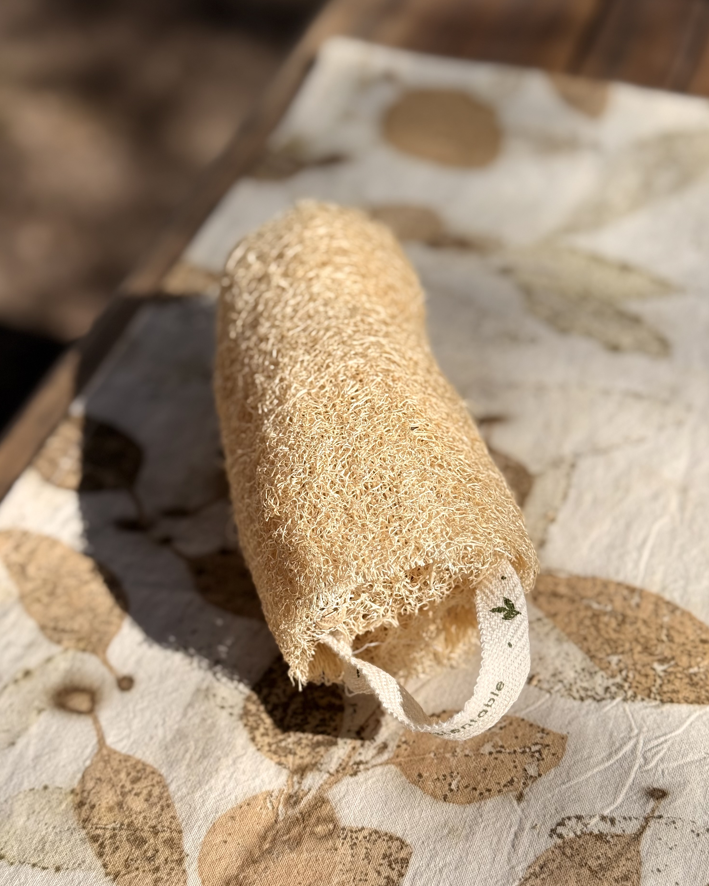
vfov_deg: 36.7
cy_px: 458
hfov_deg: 29.7
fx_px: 1338
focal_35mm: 51
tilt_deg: -45.4
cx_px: 356
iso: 64
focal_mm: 6.76
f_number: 1.78
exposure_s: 1/8772
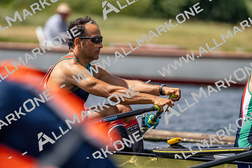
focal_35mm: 459
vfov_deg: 3.0
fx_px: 3214
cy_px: 84
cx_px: 126
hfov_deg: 4.5
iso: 320
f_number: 6.3
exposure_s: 1/2000
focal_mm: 459
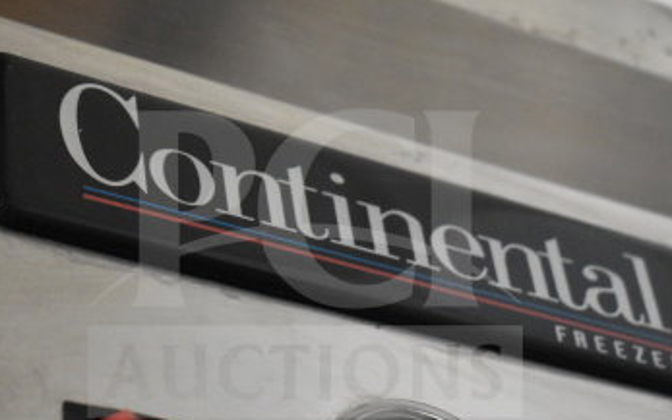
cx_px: 304
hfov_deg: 17.3
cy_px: 264
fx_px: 2214
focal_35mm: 121
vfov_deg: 10.8
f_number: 5
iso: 6400
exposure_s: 1/250
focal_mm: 45
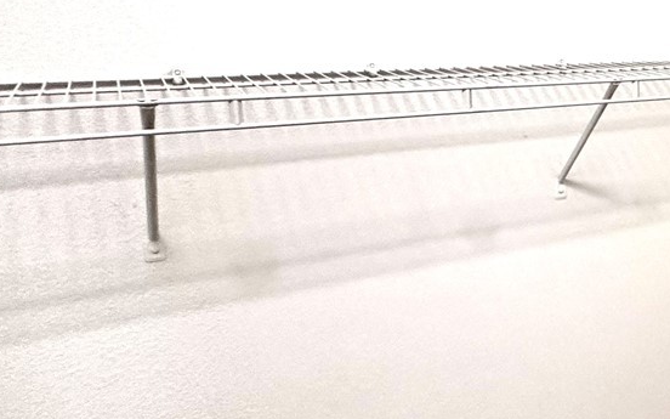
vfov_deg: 29.7
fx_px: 785
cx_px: 897
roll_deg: -3.3
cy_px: 151
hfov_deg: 32.7
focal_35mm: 43
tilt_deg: -11.1
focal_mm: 2.22
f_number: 2.2
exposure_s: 1/120
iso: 250
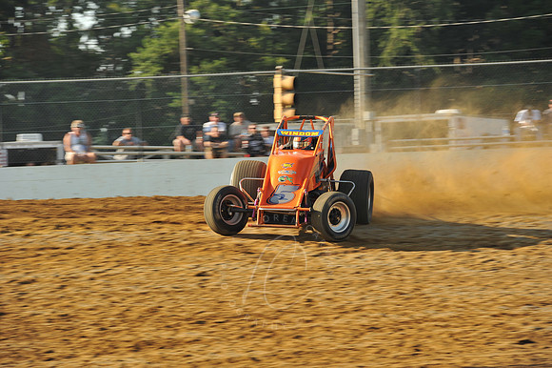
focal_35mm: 200
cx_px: 276
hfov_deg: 10.3
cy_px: 184
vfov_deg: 6.9
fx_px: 3065
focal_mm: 200
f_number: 9
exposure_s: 1/320
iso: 400
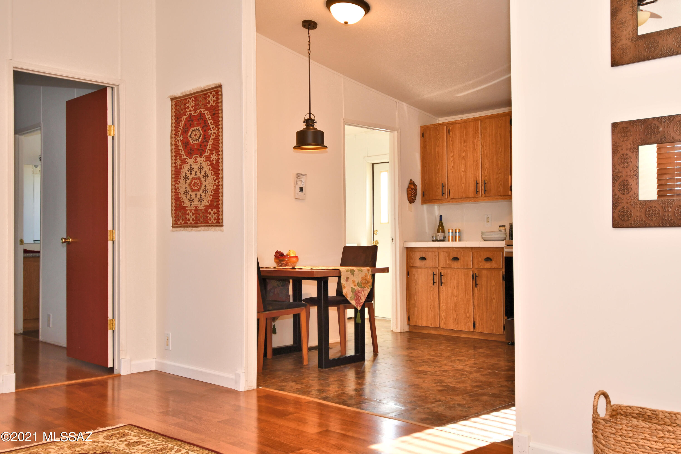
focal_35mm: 36
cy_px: 227
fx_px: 681
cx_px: 340
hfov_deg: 53.1
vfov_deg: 36.9
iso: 360
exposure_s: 1/60
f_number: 4
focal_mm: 24
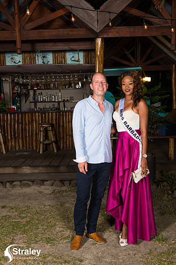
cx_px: 88
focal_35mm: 42
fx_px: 308
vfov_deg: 46.4
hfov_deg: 31.9
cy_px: 132
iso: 500
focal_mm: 42
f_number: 5.6
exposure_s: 1/80
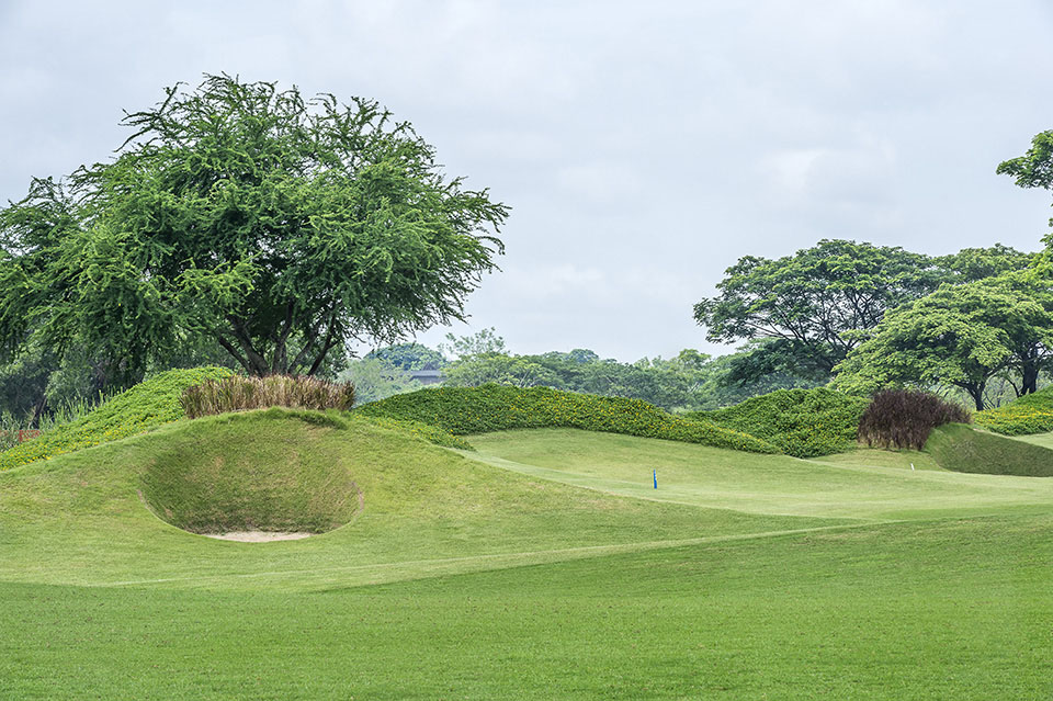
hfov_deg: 10.3
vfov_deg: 6.9
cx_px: 526
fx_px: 5847
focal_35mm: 200
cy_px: 350
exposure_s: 1/125
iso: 320
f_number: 22
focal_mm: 200
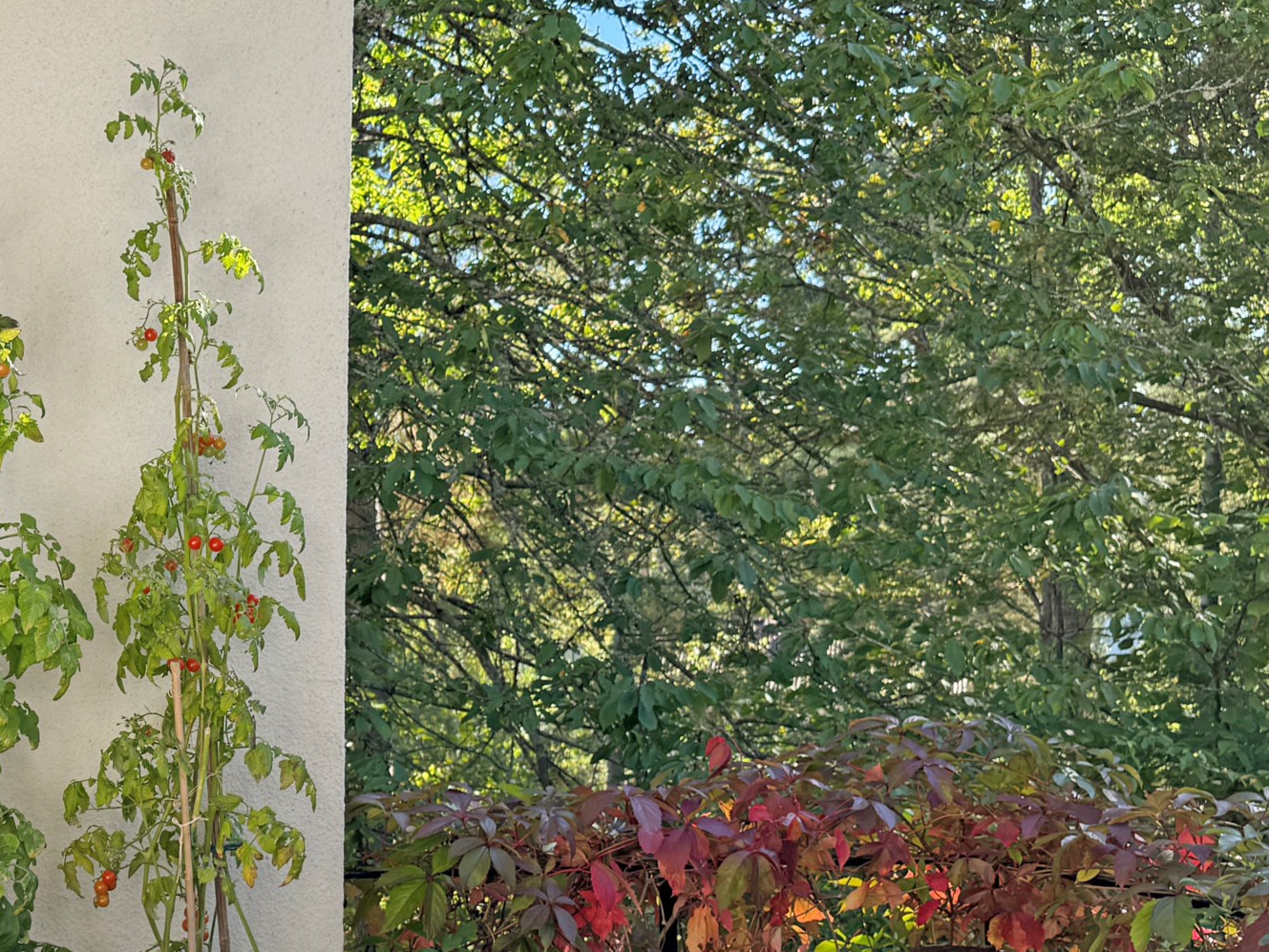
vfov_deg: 27.8
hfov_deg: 34.9
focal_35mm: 52
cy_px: 664
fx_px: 1906
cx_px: 149
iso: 80
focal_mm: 6.76
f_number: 1.78
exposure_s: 1/1094
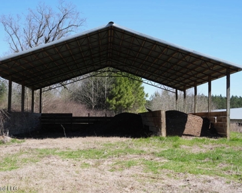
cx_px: 107
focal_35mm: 44
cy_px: 98
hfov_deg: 41.9
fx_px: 315
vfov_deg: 34.1
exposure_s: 1/800
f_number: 4.5
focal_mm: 38
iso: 200
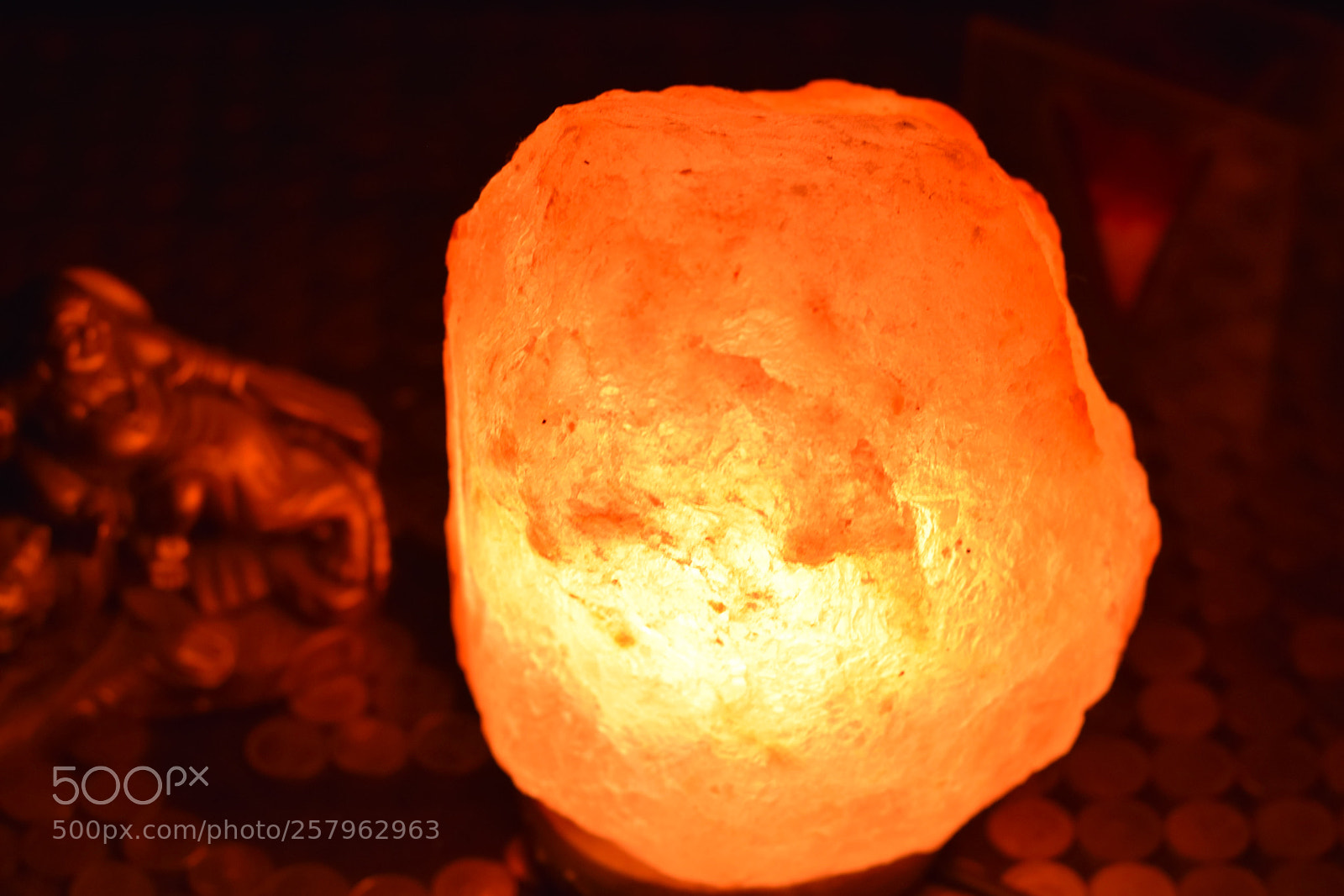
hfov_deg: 27.0
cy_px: 448
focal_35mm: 75
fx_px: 2799
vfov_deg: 18.2
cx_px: 672
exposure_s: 1/60
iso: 400
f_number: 4
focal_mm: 50
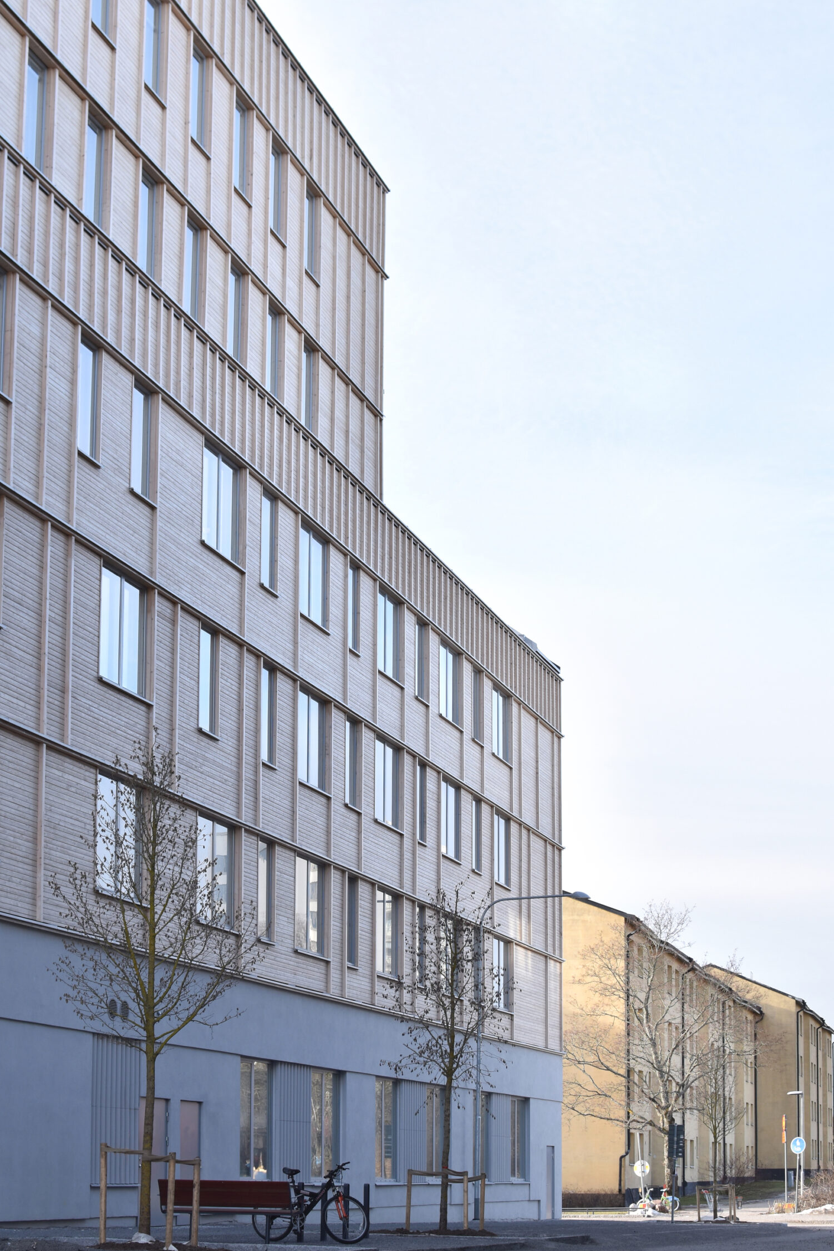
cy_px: 682
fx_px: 2070
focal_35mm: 60
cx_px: 447
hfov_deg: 22.8
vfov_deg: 33.6
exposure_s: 1/160
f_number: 6.3
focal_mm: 35
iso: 160
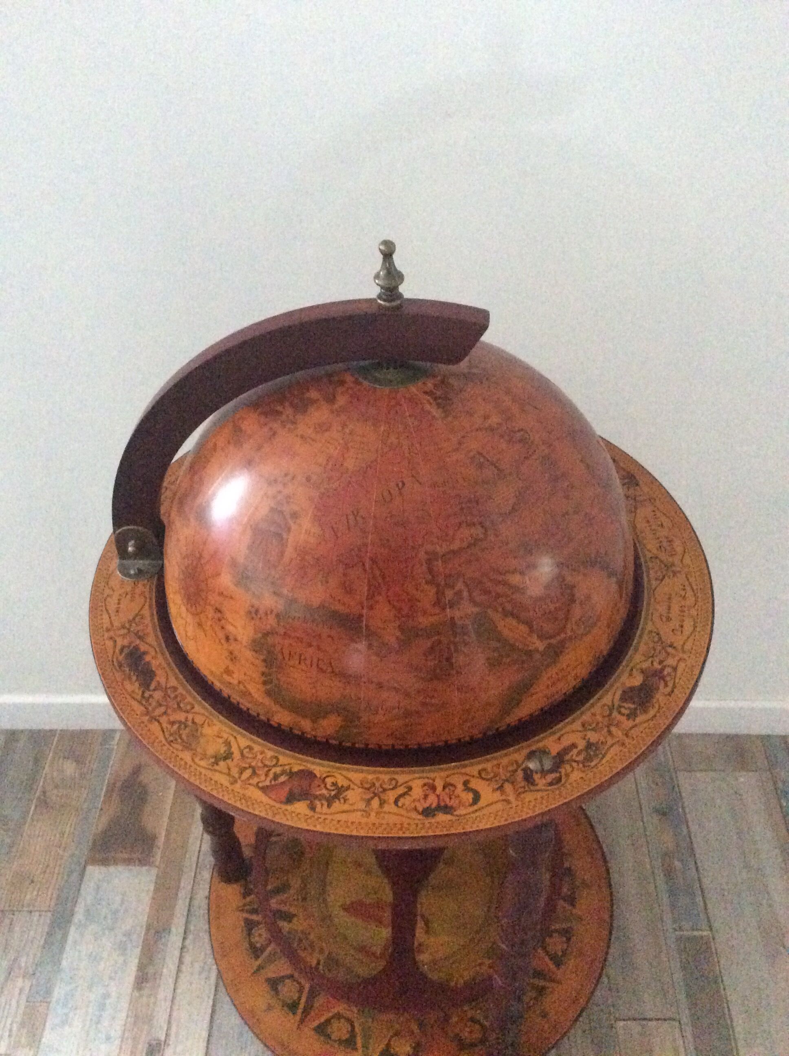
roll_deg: +2.6
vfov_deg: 56.9
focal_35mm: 32
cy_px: 528
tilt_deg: -43.0
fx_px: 975
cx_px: 394
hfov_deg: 44.1
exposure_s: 1/17
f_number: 2.4
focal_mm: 3.3
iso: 800
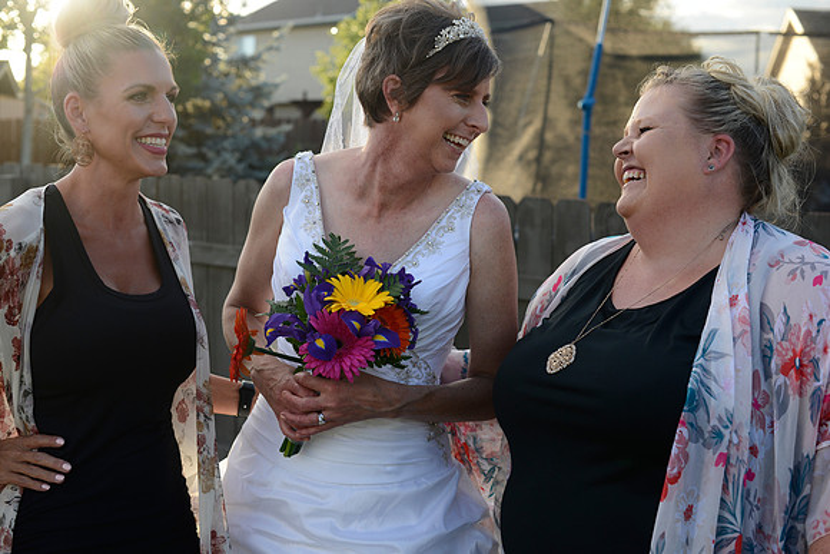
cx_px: 415
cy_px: 277
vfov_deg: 27.0
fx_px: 1153
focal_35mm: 50
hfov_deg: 39.6
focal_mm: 50
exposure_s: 1/400
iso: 400
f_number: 5
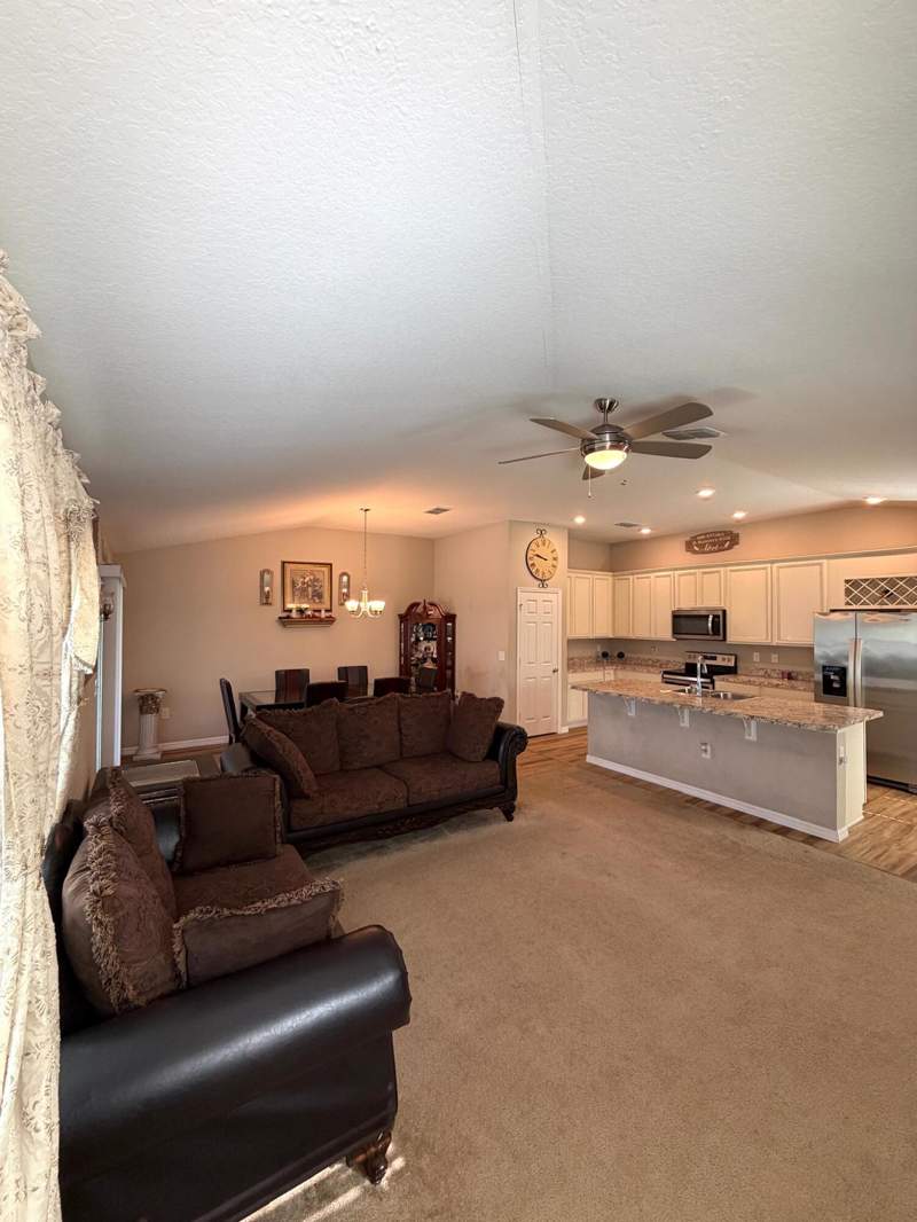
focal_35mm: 14
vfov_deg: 102.1
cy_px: 611
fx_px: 494
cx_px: 458
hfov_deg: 85.7
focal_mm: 2.22
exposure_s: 1/120
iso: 200
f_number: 2.2
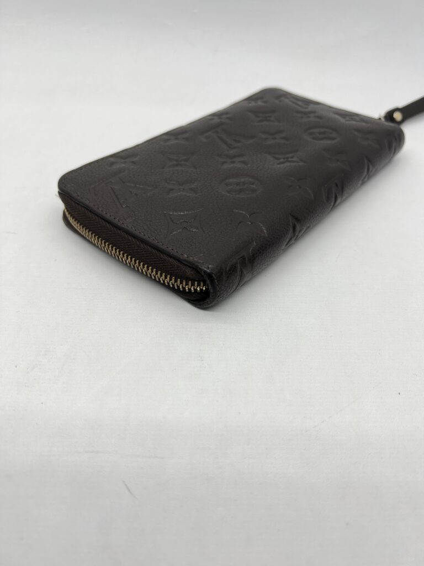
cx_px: 212
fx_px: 425
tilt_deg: -41.9
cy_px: 283
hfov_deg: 53.1
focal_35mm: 26
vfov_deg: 67.3
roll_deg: -3.6
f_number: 1.5
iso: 40
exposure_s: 1/192
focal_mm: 5.7
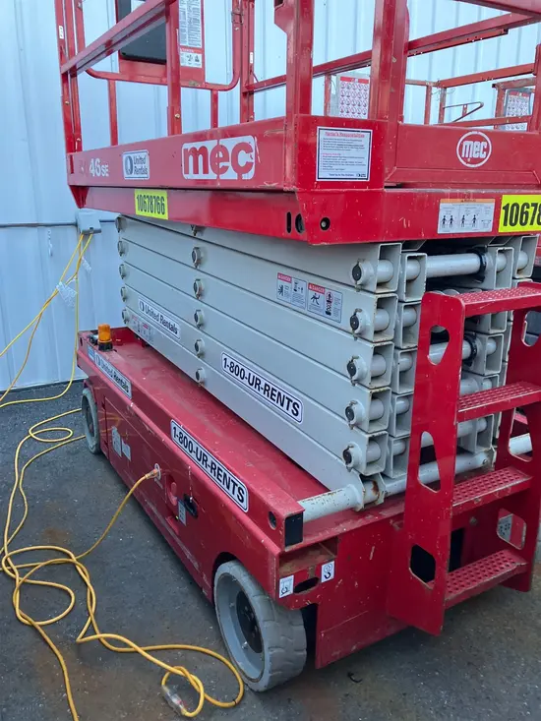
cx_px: 270
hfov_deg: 49.8
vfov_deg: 63.4
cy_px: 360
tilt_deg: -14.7
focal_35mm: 28
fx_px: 583
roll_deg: +0.3
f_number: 1.8
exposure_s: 1/60
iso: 125
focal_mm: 3.99
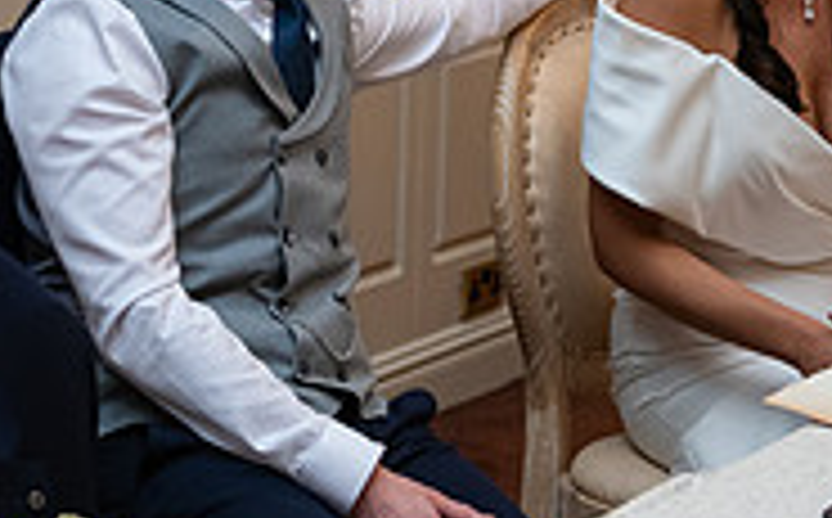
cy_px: -164
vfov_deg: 9.1
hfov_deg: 14.4
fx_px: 3192
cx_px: -144
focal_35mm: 141
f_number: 3.5
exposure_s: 1/160
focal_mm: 44
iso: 800
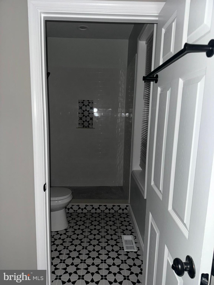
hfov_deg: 56.8
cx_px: 107
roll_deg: -0.9
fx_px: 198
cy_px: 142
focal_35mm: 24
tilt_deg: -9.2
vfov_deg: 71.6
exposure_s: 1/4
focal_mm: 6.76
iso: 50
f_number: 1.78
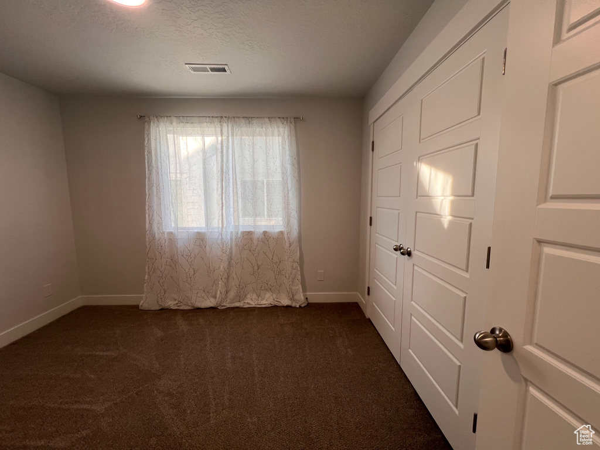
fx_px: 225
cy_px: 225
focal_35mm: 13
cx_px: 300
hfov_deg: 106.2
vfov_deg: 89.9
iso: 50
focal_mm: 1.57
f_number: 1.8
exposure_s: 1/120
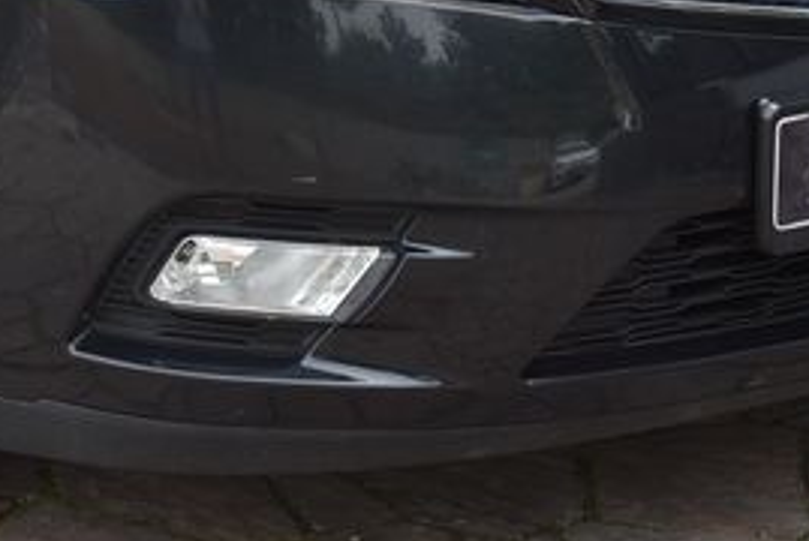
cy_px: -252
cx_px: -117
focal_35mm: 152
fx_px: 3419
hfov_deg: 13.2
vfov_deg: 8.8
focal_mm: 40
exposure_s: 1/250
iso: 500
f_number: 8
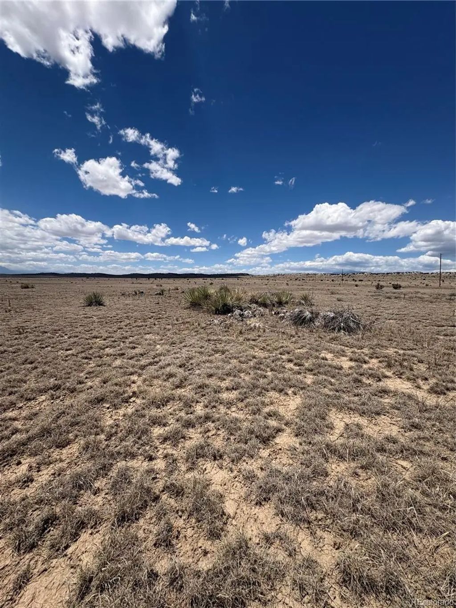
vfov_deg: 102.1
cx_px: 228
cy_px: 304
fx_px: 246
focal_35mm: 14
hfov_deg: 85.7
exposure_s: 1/3906
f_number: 2.2
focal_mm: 2.22
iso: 50
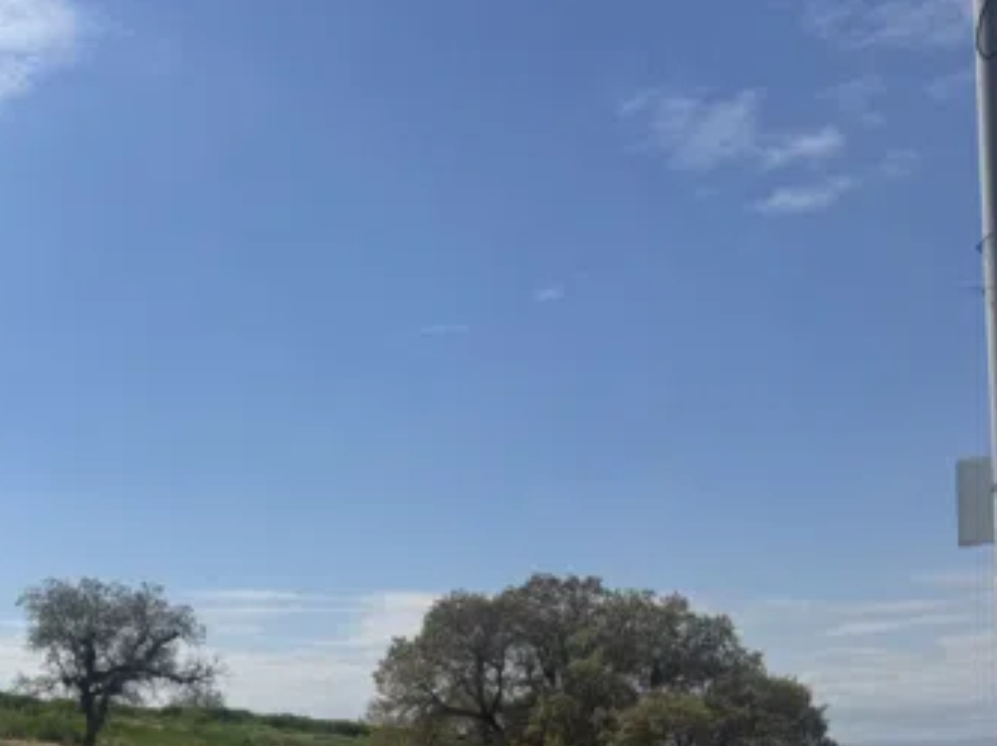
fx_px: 1324
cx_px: 337
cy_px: 612
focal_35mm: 46
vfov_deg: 30.6
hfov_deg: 40.8
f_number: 1.78
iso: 80
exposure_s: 1/12346
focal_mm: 6.76
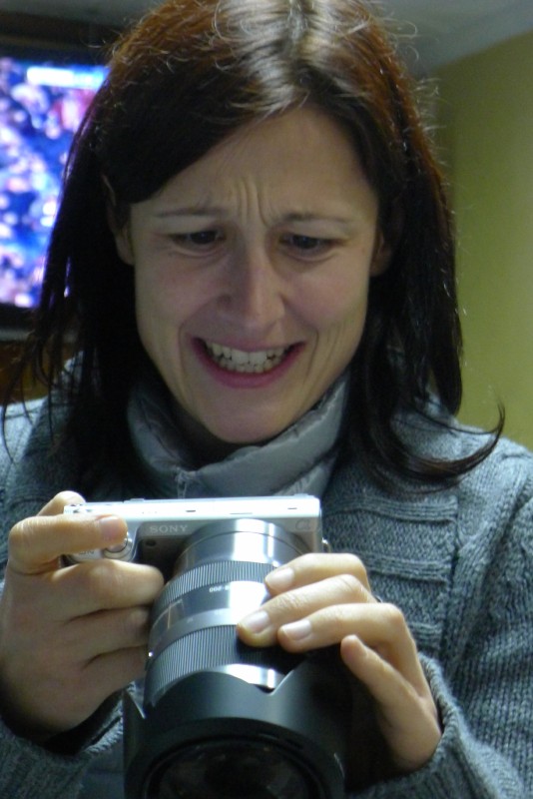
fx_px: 2285
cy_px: 400
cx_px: 266
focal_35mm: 103
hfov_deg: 13.3
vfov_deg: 19.8
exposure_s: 1/20
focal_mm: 19.2
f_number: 3.3
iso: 800
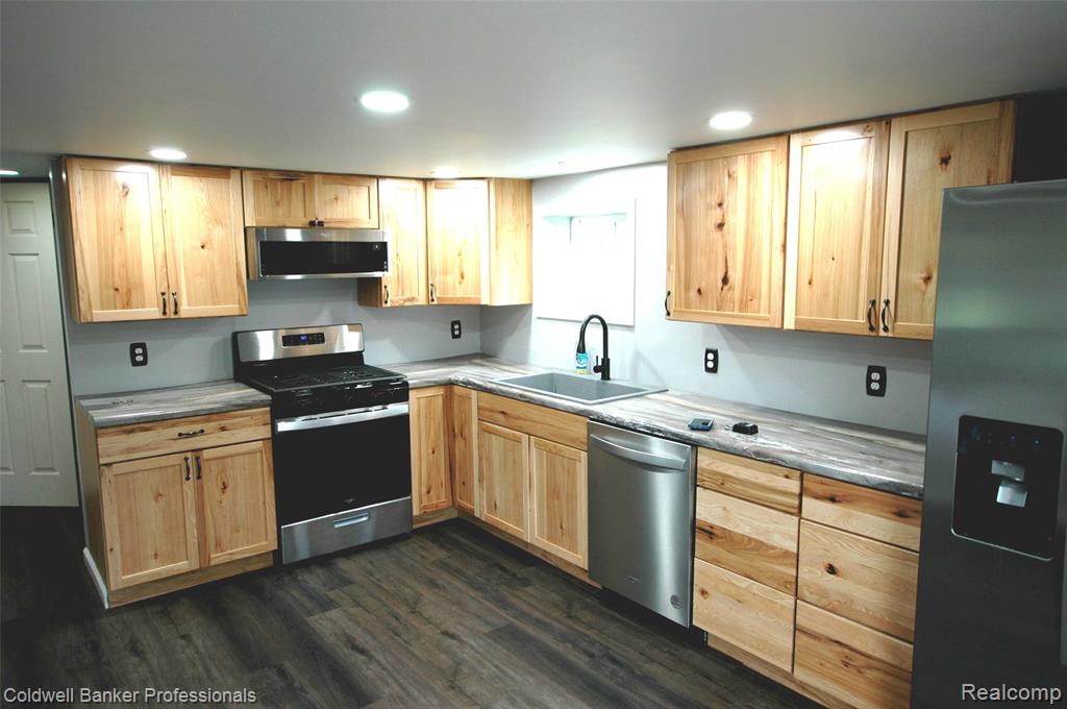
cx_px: 534
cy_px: 354
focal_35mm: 24
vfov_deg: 53.0
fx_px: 710
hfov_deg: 73.8
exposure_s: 1/40
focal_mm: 16
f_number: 3.5
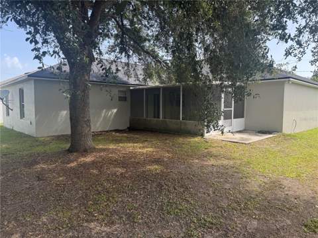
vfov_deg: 56.8
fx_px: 220
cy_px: 119
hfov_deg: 71.6
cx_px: 159
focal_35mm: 24
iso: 80
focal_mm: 6.76
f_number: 1.78
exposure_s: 1/756
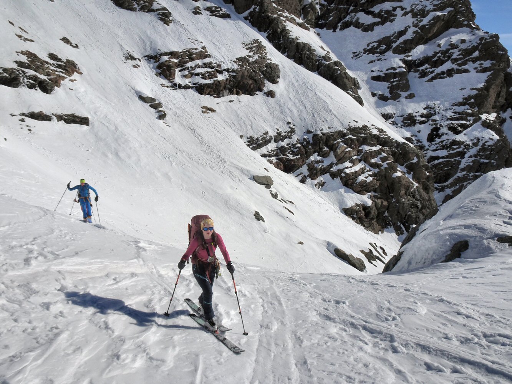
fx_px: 444
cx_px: 256
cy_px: 192
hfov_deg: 60.0
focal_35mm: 30
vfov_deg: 46.8
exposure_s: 1/2000
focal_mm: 5.09
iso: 80
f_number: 4.5
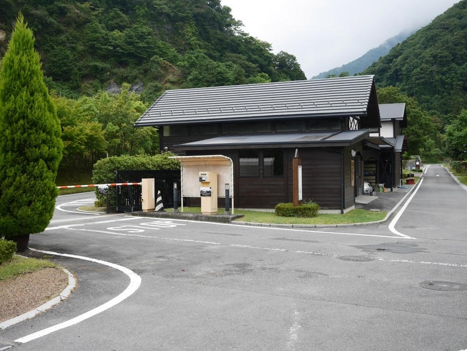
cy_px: 176
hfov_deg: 46.8
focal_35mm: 40
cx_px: 234
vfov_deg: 36.0
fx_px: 540
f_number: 4
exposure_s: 1/640
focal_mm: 20
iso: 200
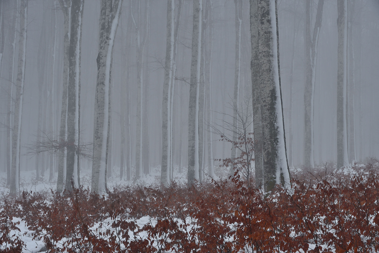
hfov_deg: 19.5
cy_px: 126
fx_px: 1105
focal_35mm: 105
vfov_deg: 13.0
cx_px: 190
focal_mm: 70
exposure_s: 1/2
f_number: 10
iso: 100
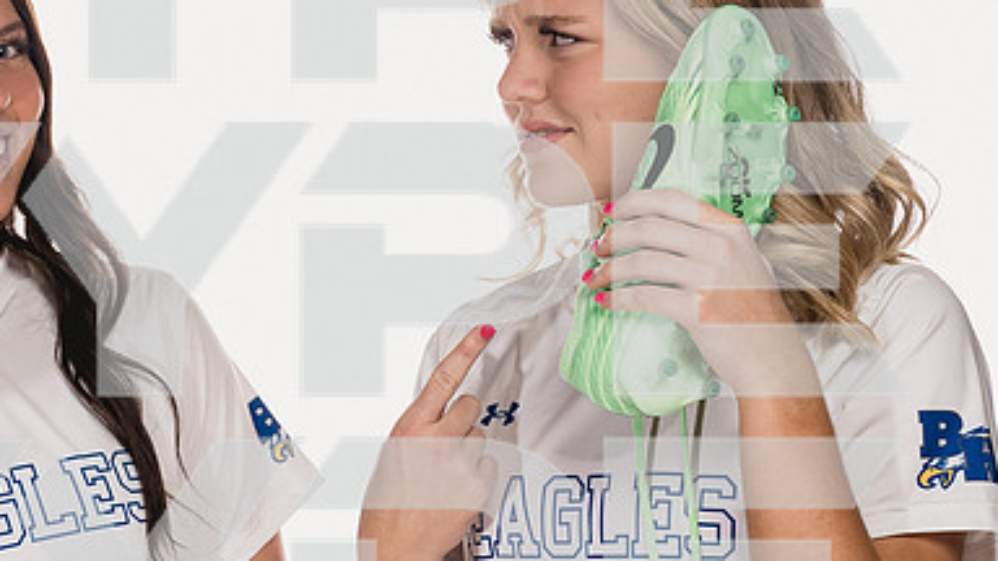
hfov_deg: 16.7
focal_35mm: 128
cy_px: 237
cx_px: 218
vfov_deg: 9.5
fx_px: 3387
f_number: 5.6
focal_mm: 70
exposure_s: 1/250
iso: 400
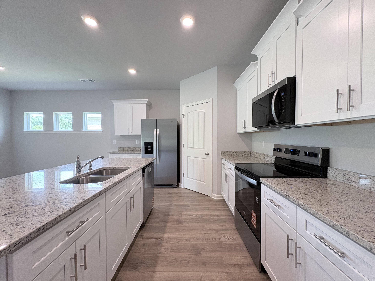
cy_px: 140
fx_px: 152
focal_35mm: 14
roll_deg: +0.2
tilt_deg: -0.2
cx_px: 188
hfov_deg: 102.1
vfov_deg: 85.7
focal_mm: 2.22
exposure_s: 1/60
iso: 125
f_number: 2.2
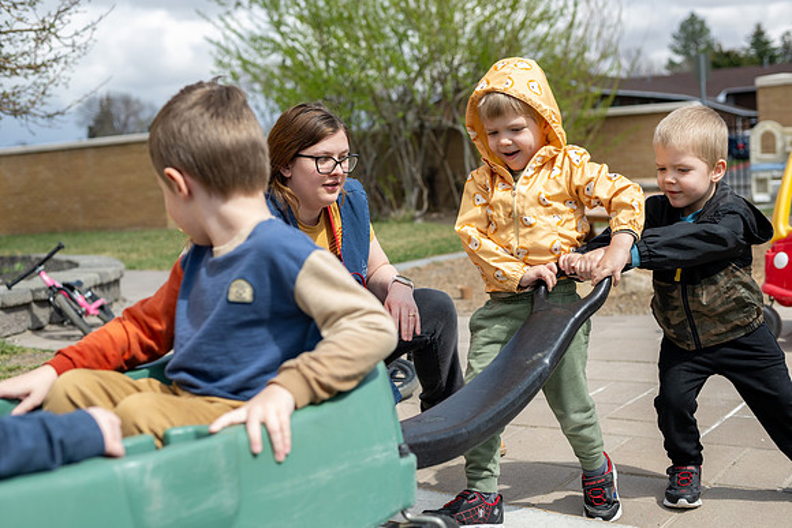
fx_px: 1100
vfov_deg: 27.0
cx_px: 396
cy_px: 264
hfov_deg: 39.6
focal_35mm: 50
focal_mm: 50
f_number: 4
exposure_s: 1/800
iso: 160
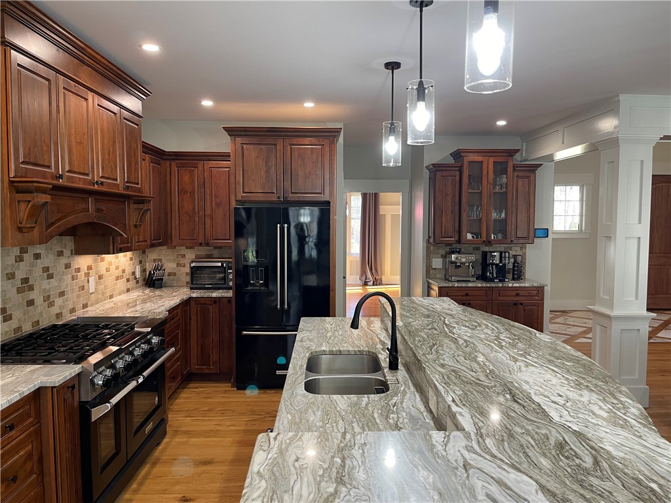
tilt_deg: -4.6
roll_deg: -0.1
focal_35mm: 25
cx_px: 336
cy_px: 252
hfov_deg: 69.4
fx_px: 485
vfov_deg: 54.9
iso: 80
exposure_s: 1/60
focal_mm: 5.1
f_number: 1.6
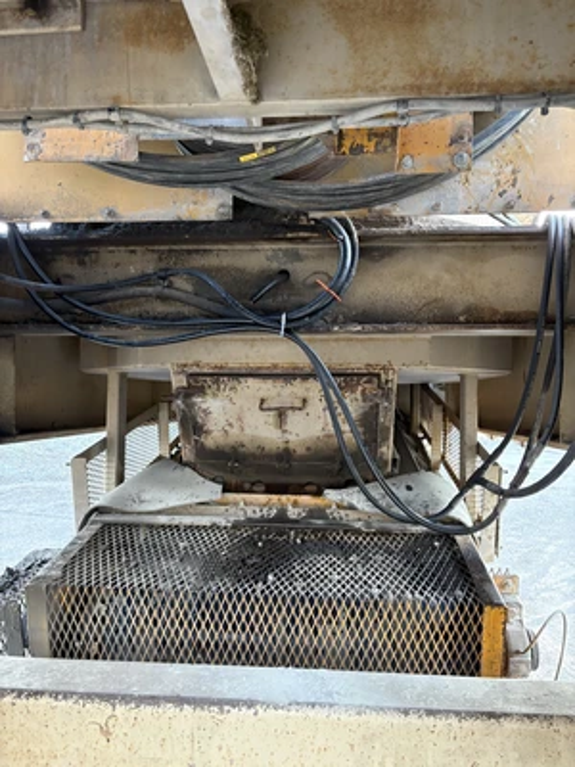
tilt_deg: +2.9
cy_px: 384
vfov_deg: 67.3
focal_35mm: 26
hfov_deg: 53.1
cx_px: 288
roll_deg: -1.2
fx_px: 576
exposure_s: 1/60
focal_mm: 5.96
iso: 320
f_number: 1.6
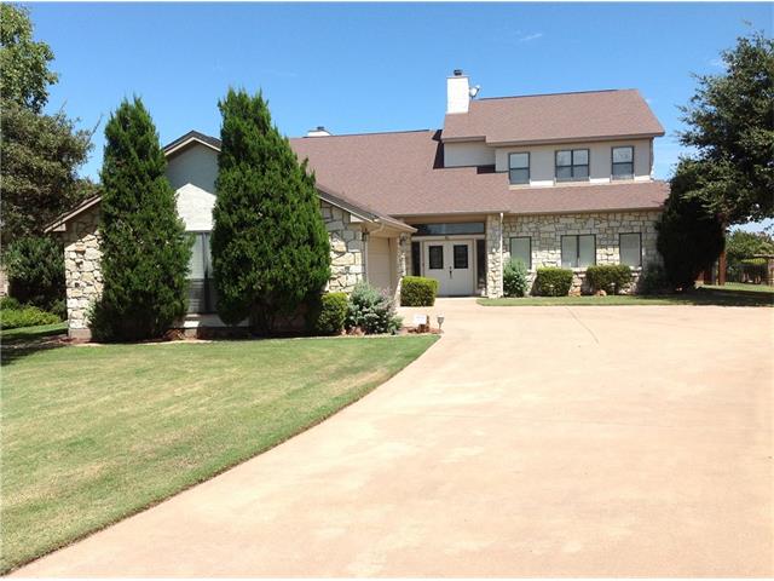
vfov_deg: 40.7
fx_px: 783
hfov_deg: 52.6
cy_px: 290
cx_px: 387
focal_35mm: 35
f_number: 2.4
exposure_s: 1/1592
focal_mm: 4.28
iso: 80
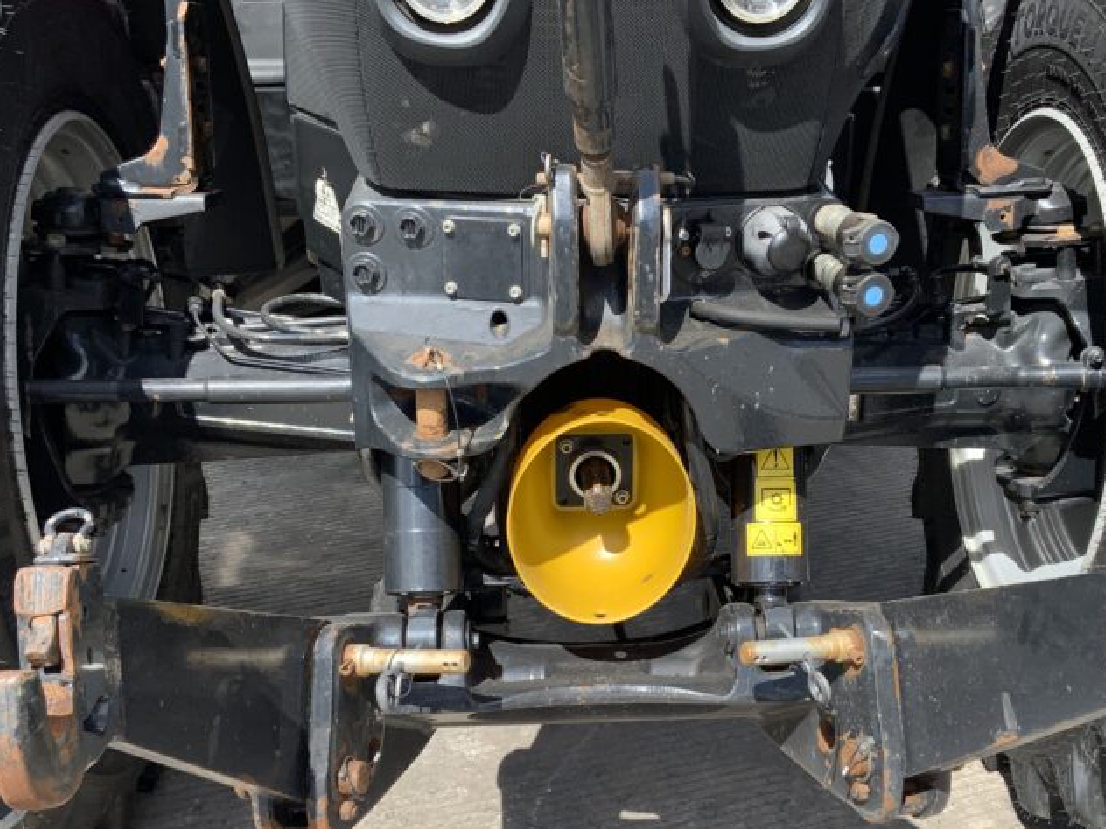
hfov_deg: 40.3
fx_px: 1502
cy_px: 516
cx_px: 635
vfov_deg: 30.8
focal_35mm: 47
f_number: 1.8
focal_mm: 3
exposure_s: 1/944
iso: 16
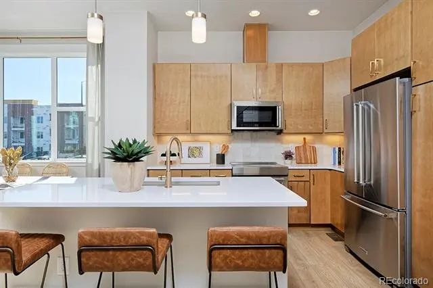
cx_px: 216
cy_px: 144
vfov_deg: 57.2
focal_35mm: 22
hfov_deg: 78.6
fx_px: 264
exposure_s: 1/200
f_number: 14
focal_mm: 22
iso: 500
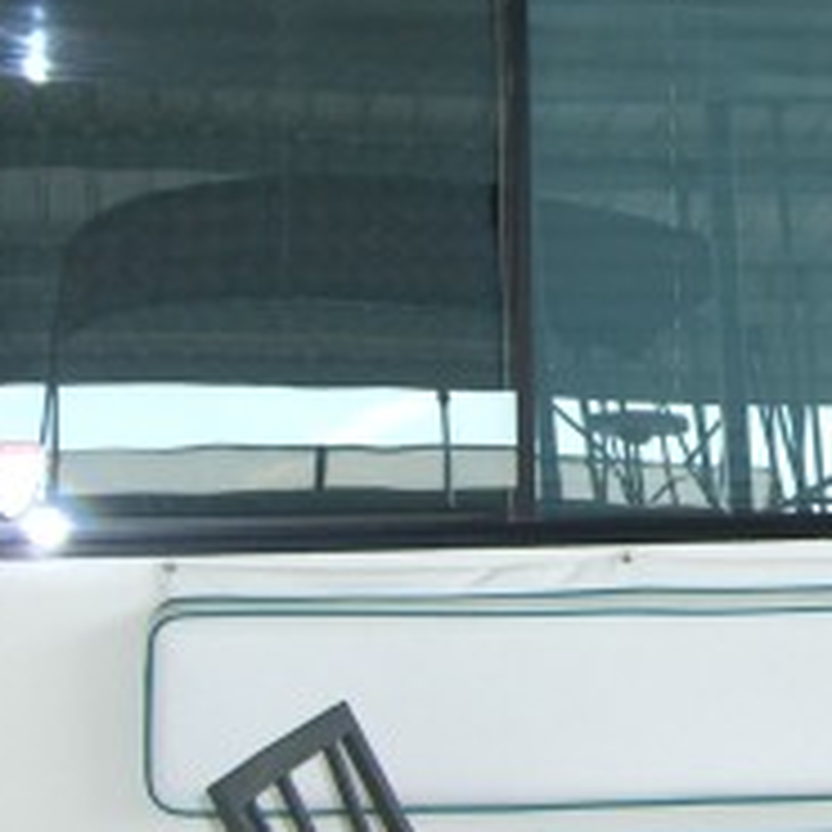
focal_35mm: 116
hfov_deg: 14.7
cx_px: 904
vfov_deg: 15.0
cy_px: 400
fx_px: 3154
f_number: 2.8
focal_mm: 7.9
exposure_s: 1/60
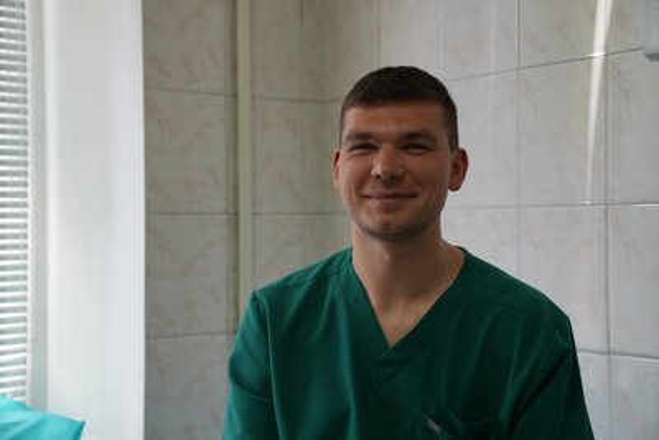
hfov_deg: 30.1
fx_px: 1227
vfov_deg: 20.3
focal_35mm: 67
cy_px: 220
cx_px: 330
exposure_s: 1/50
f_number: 4.5
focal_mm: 67
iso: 250
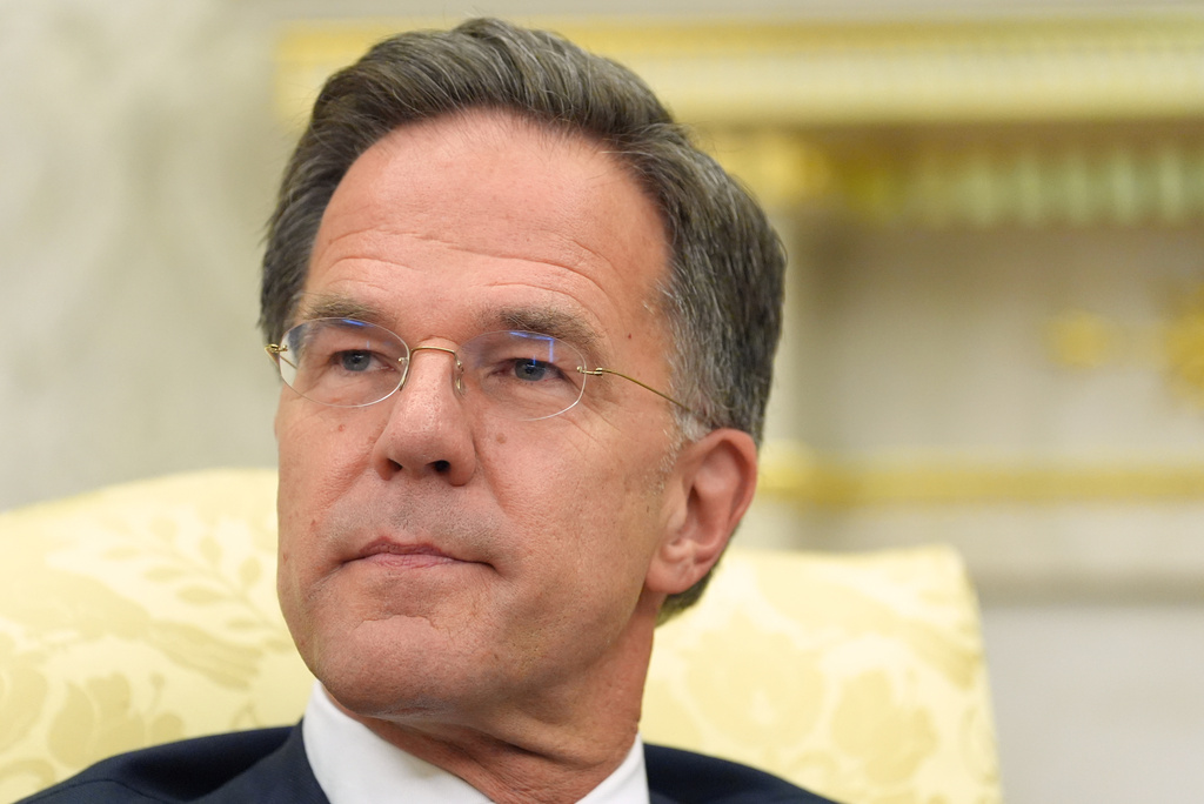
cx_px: 602
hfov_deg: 6.9
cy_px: 402
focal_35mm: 300
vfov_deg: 4.6
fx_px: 10039
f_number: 2.8
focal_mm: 200
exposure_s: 1/320
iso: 3200
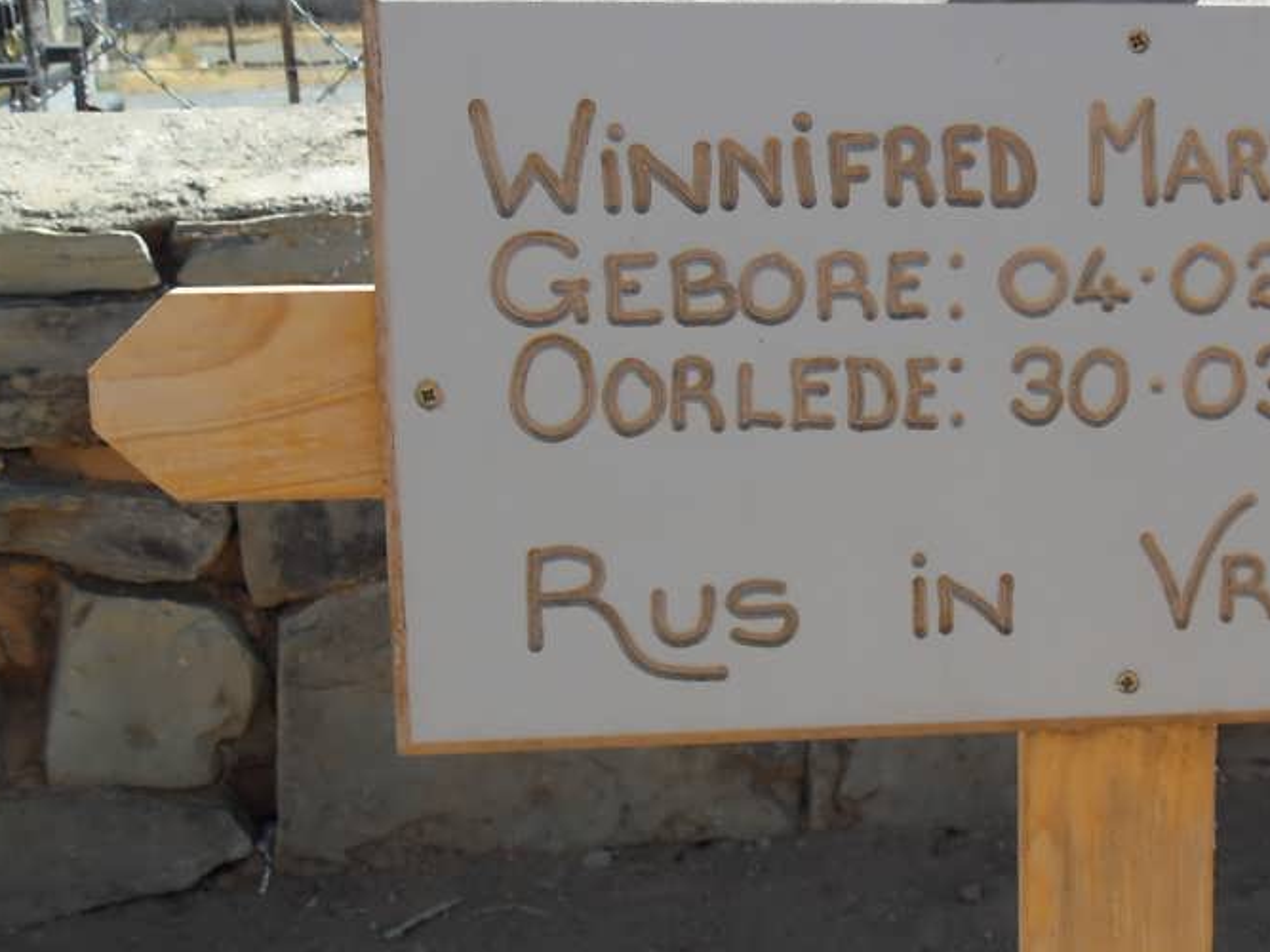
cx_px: 1030
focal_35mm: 63
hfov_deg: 30.0
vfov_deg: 23.3
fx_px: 2311
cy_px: 514
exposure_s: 1/125
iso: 80
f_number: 8.2
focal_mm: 6.3
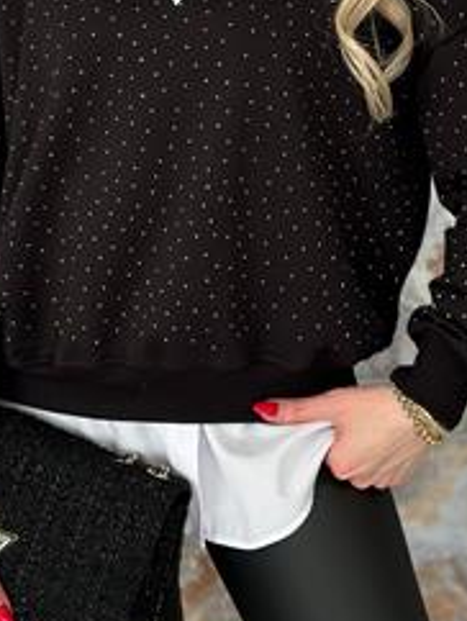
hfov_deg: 14.4
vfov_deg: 18.8
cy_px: 85
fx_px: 1849
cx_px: 216
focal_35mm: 103
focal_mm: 6.86
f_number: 1.78
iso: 100
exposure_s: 1/172
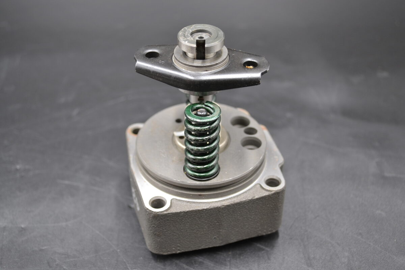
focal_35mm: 48
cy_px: 135
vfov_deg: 28.1
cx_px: 202
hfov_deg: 41.1
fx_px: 540
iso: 400
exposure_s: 1/25
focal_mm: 32
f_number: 4.8
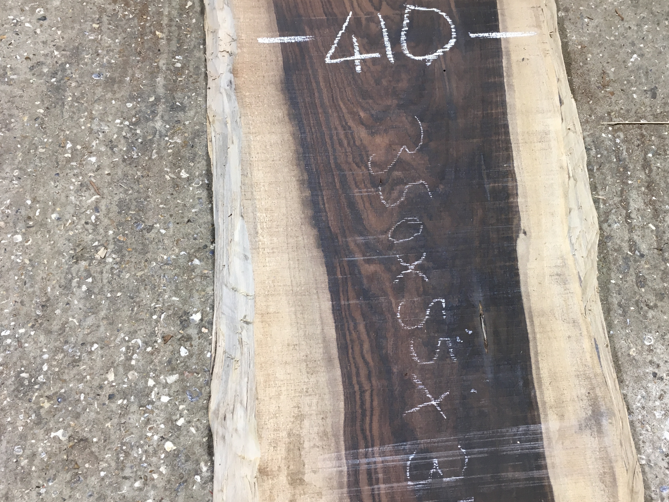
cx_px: 396
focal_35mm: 35
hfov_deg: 52.3
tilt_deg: -69.1
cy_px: 251
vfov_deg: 40.7
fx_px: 676
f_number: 2.2
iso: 80
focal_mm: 4.15
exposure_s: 1/33
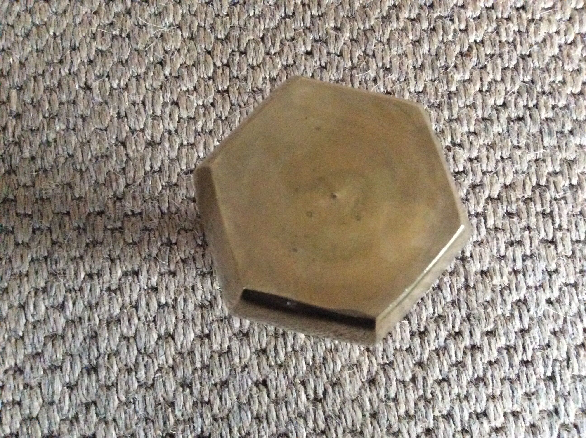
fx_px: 541
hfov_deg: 56.9
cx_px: 293
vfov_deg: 44.1
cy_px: 219
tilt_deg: -78.0
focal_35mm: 32
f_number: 2.4
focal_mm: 3.3
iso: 500
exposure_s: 1/17
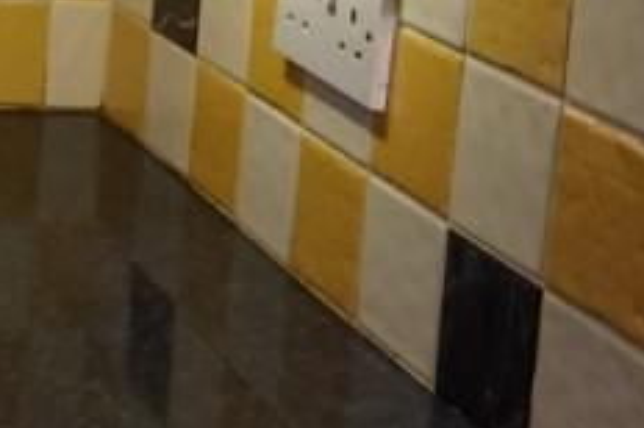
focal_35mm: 106
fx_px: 1894
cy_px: -214
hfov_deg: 16.1
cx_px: -544
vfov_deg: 12.3
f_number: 3.5
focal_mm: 16
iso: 1600
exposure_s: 1/160
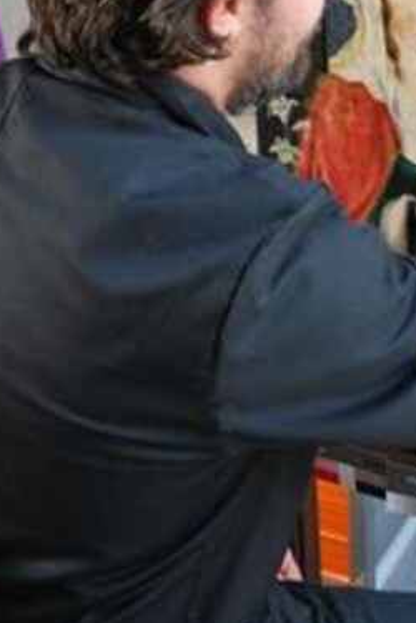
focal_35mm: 66
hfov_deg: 20.4
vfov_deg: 28.8
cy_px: 17
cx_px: 338
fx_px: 1142
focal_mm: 22
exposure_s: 1/50
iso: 200
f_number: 4
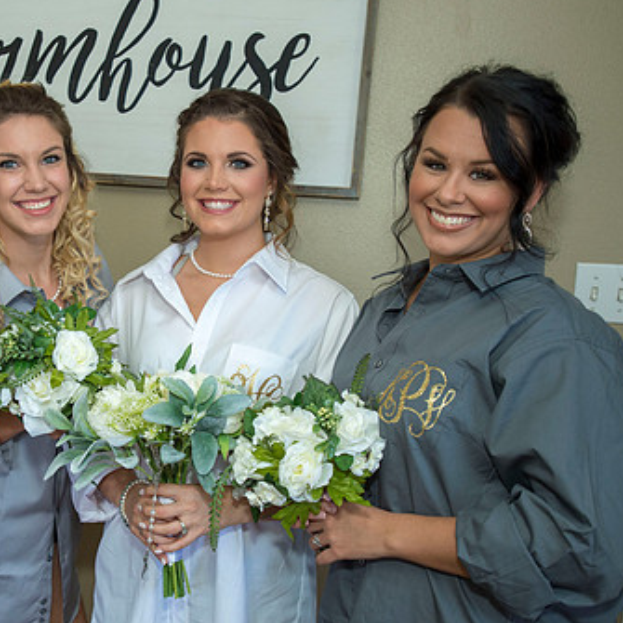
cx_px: 132
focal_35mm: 47
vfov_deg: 36.1
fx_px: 957
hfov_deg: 35.0
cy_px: 316
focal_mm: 32
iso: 1250
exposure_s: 1/200
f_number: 3.2
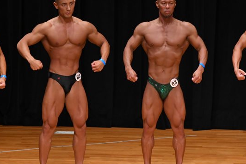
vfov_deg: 3.5
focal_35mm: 393
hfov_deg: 5.2
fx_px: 2686
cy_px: 89
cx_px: 100
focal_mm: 180
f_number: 5.6
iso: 3200
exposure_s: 1/400
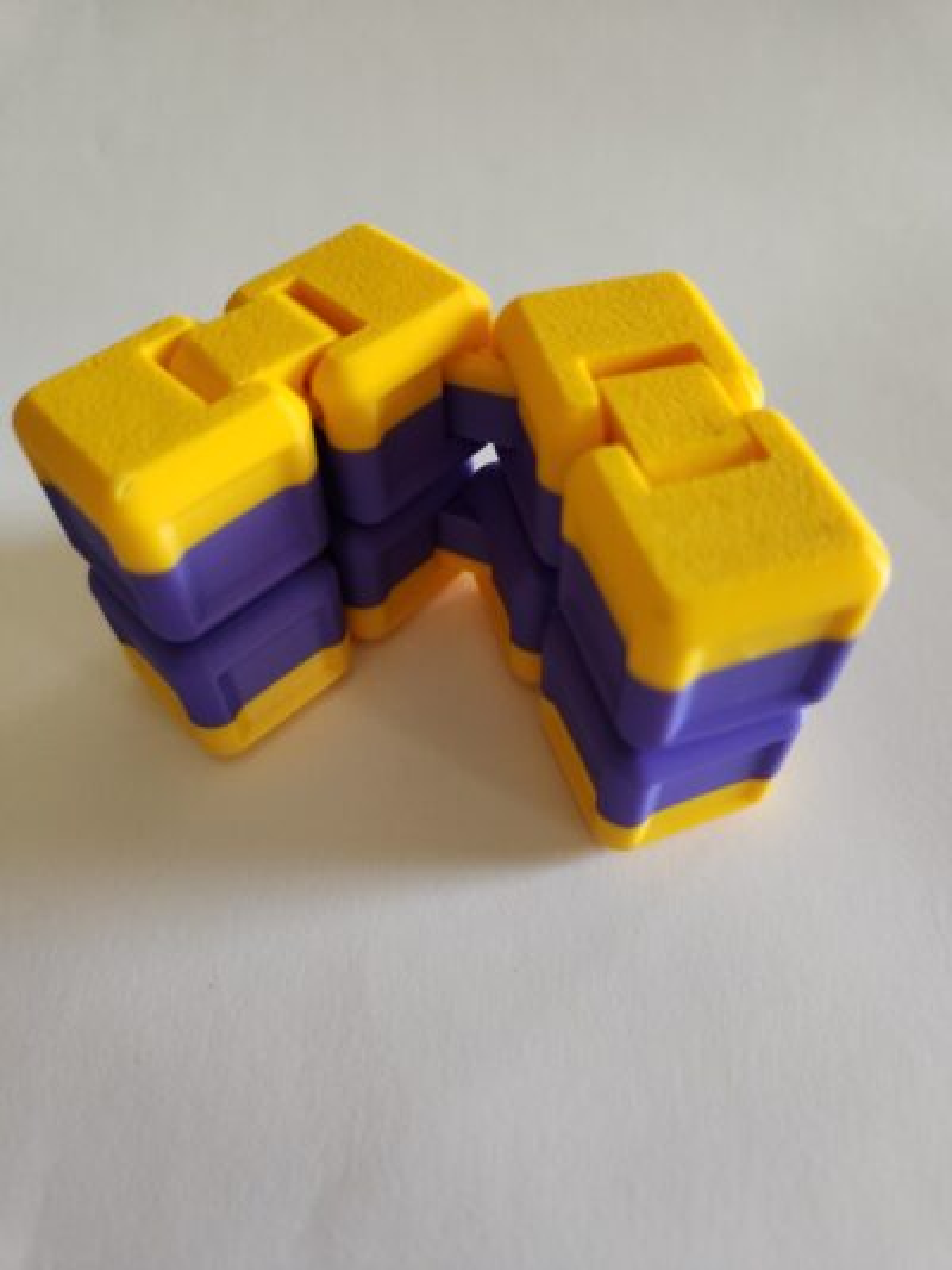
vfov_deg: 73.9
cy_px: 635
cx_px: 476
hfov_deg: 58.9
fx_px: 843
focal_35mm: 23
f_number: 1.8
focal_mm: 5.4
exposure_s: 1/120
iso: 640
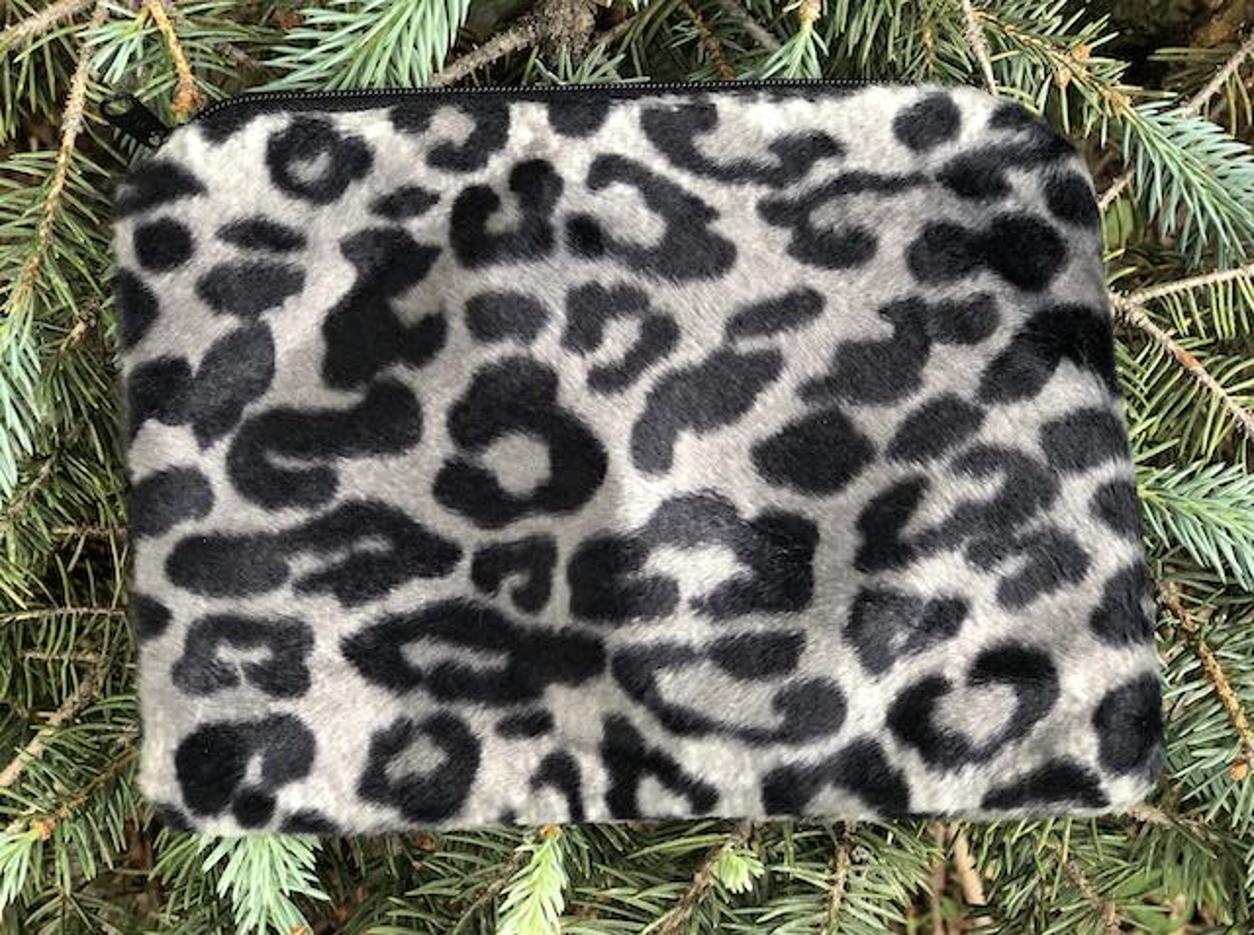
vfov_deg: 25.6
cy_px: 468
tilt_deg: -78.3
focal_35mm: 57
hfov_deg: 33.9
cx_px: 627
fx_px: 2060
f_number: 2.8
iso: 40
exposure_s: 1/30
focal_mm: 6.6
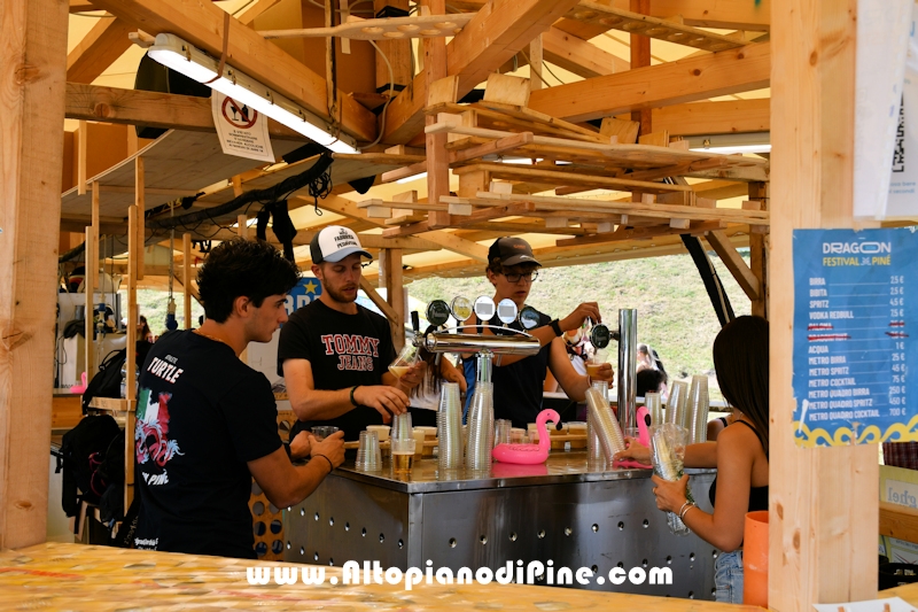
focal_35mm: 40
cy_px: 306
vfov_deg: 33.4
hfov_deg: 48.5
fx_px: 1020
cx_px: 459
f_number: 6.3
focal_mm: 27
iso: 200
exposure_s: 1/250
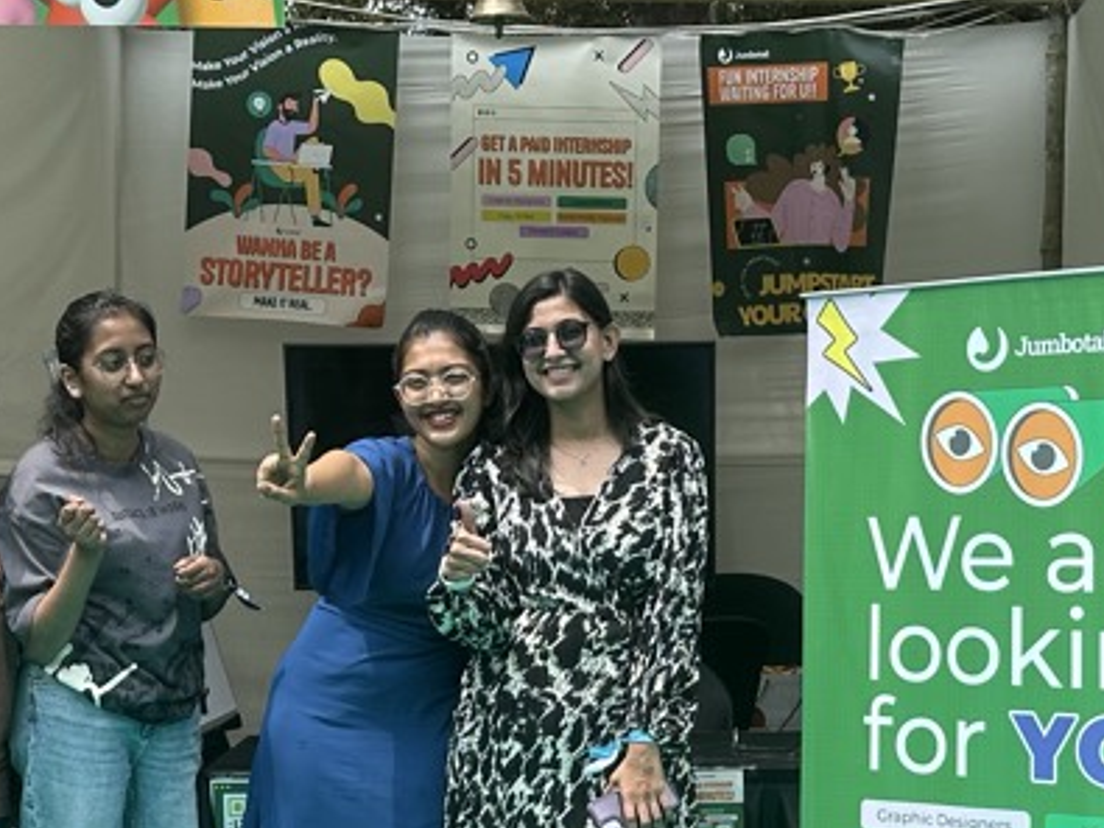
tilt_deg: -7.5
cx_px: 632
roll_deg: -1.9
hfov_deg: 26.7
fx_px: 2327
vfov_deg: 19.9
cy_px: 691
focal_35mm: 73
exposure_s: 1/1613
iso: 80
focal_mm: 6.86
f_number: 1.78
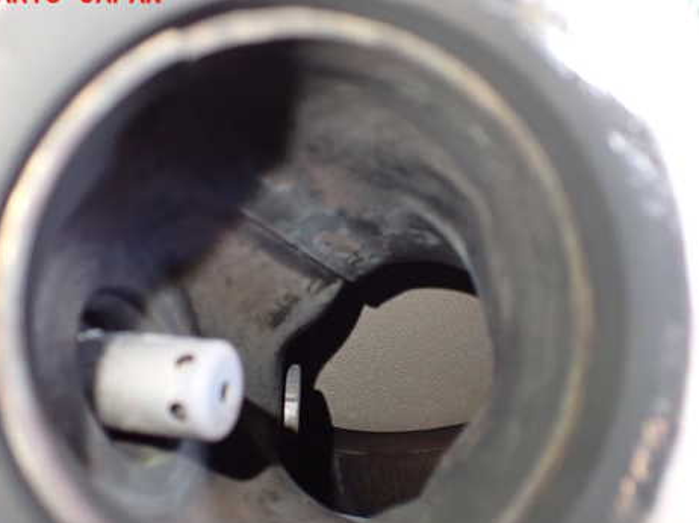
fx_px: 787
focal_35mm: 39
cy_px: 314
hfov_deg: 47.9
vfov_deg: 36.6
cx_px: 340
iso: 800
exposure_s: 1/40
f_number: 2.3
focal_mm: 5.4
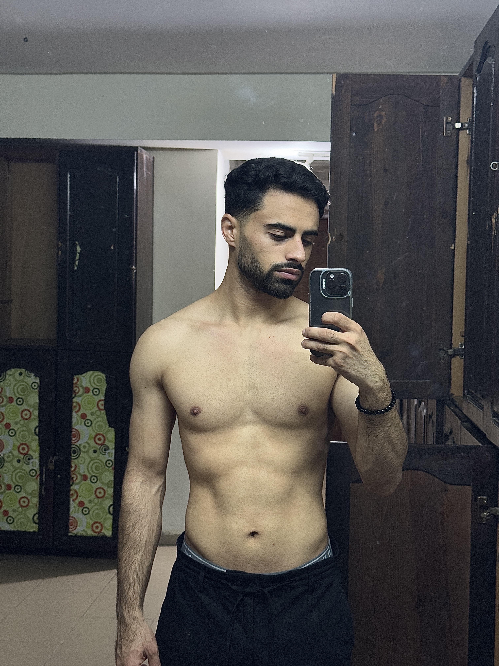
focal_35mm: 48
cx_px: 250
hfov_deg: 30.3
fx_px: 923
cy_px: 333
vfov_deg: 39.7
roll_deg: -1.3
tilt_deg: -2.8
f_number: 1.78
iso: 200
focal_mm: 6.76
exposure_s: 1/33
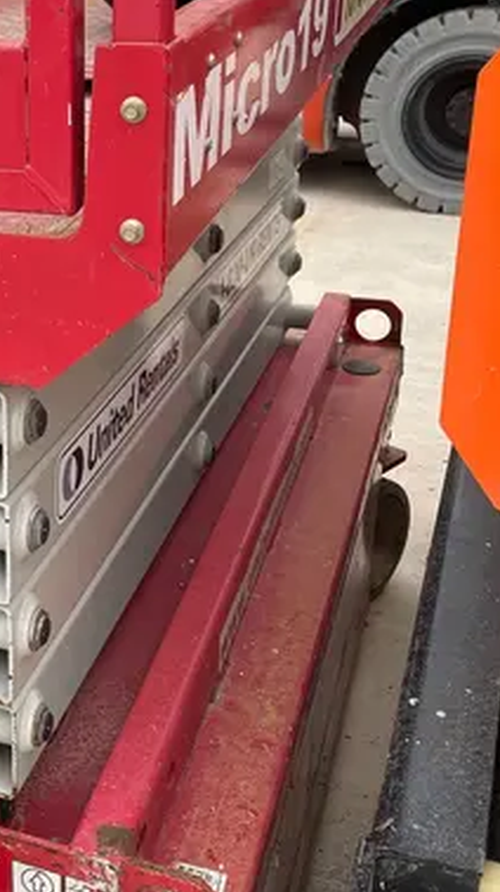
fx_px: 1299
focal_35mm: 55
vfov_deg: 37.5
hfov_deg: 20.6
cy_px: 306
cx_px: -75
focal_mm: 4.2
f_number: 1.6
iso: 32
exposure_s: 1/556
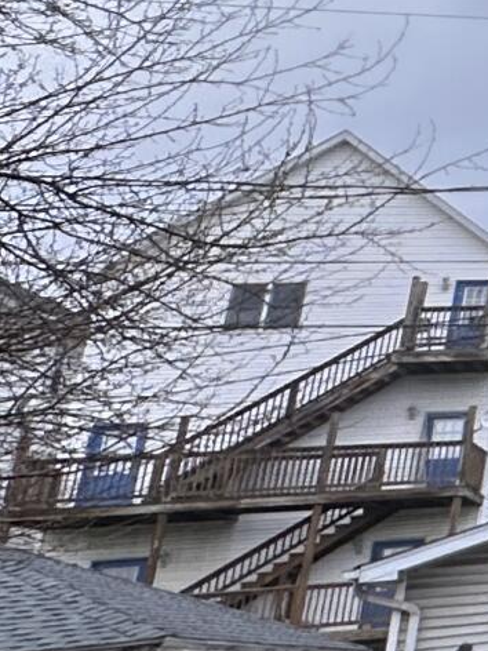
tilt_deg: +22.6
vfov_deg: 21.2
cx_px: 1780
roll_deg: +7.0
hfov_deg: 9.1
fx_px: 1673
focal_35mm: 89
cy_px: -21
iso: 40
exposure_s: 1/299
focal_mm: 2.22
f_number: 2.2
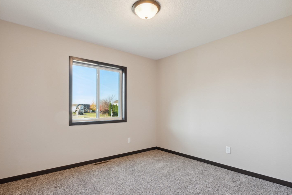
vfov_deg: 64.4
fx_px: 154
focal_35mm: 19
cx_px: 135
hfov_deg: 86.8
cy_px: 107
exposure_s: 1/20
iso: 640
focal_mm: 16
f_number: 10
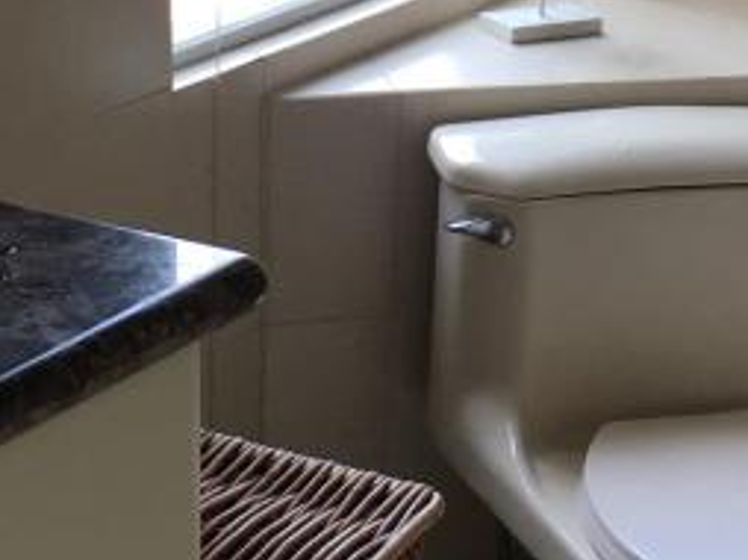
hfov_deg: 16.8
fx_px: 2526
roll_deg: -0.3
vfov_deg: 12.3
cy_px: -144
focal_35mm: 117
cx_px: 377
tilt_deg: -11.1
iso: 40
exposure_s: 1/120
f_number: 2.2
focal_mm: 4.15
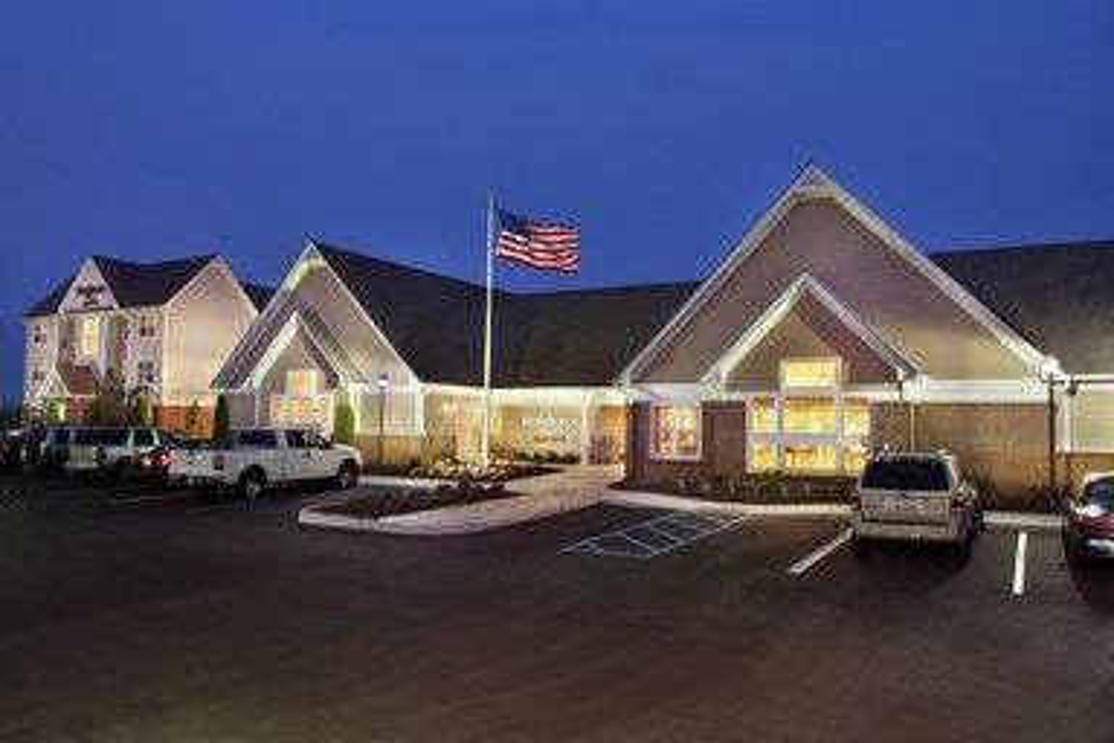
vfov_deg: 49.6
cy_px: 372
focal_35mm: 26
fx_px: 804
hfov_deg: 69.4
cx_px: 557
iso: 400
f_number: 11
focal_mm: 17
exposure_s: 2
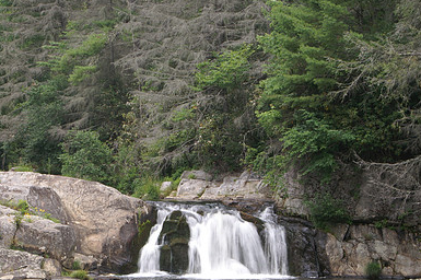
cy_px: 191
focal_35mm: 113
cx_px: 138
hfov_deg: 18.1
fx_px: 1320
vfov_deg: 12.1
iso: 100
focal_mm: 50
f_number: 32
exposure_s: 1/8
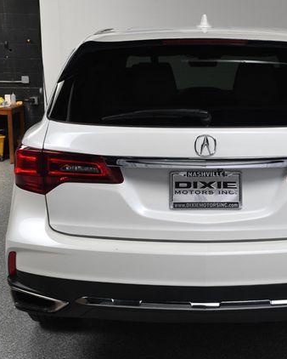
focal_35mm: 64
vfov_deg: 29.6
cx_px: 207
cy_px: 180
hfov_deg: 23.7
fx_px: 679
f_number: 13
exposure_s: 1/160
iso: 100
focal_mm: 30
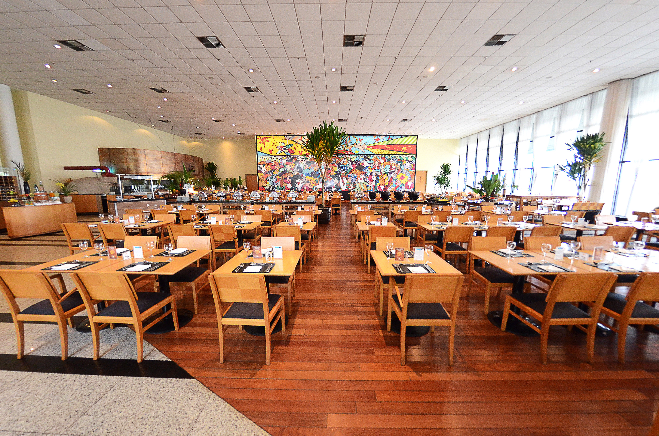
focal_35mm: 16
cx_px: 330
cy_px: 218
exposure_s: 1/100
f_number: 2.8
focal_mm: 10.5
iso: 2000
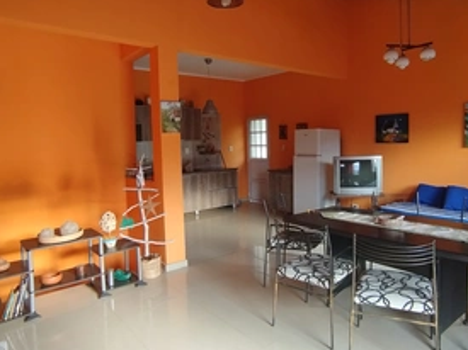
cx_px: 265
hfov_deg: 71.3
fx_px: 324
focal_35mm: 24
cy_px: 160
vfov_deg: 56.7
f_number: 2.2
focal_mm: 1.65
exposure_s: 1/33
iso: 80
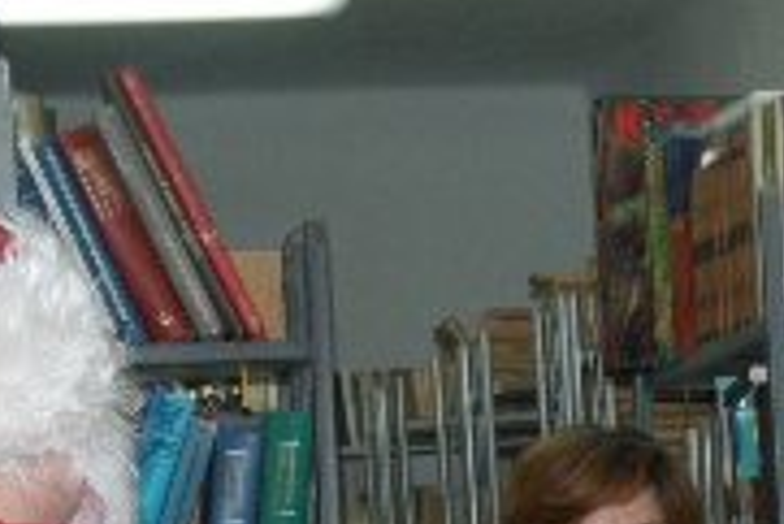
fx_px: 4049
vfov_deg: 7.3
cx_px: 736
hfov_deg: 11.0
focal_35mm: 186
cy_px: 712
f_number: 5.6
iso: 400
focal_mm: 35
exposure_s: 1/60
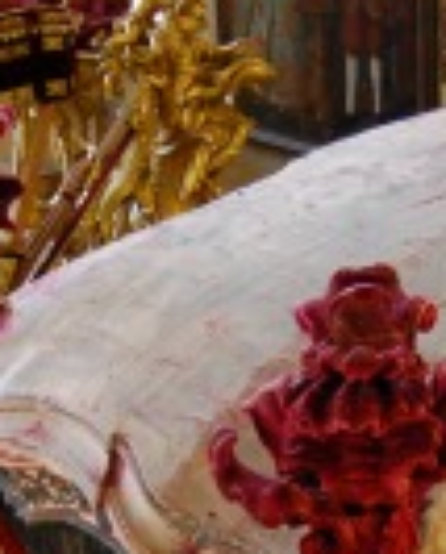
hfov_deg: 13.9
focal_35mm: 111
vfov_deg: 16.5
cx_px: 281
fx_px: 1825
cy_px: 689
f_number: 3.5
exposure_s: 1/6
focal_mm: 18
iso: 1600
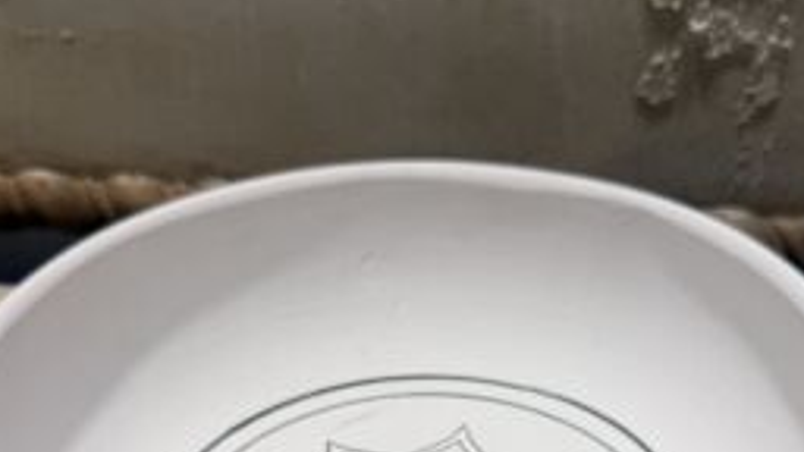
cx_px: 449
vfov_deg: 22.7
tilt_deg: -41.4
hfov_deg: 42.0
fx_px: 1045
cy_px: 527
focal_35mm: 49
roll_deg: +1.1
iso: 80
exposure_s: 1/858
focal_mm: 6.76
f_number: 1.78
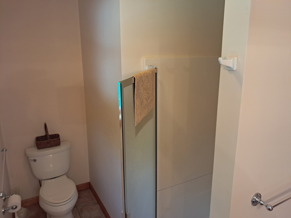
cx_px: 146
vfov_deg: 51.4
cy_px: 109
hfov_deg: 65.3
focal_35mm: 27
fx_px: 227
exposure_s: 1/50
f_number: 1.8
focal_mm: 4
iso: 320
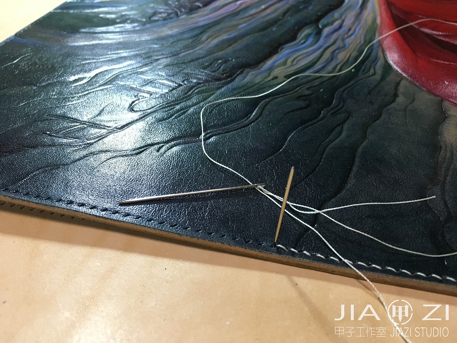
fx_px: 383
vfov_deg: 48.2
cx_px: 228
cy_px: 172
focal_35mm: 29
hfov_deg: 61.7
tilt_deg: -45.2
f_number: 2.2
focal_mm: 4.15
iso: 250
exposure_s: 1/33
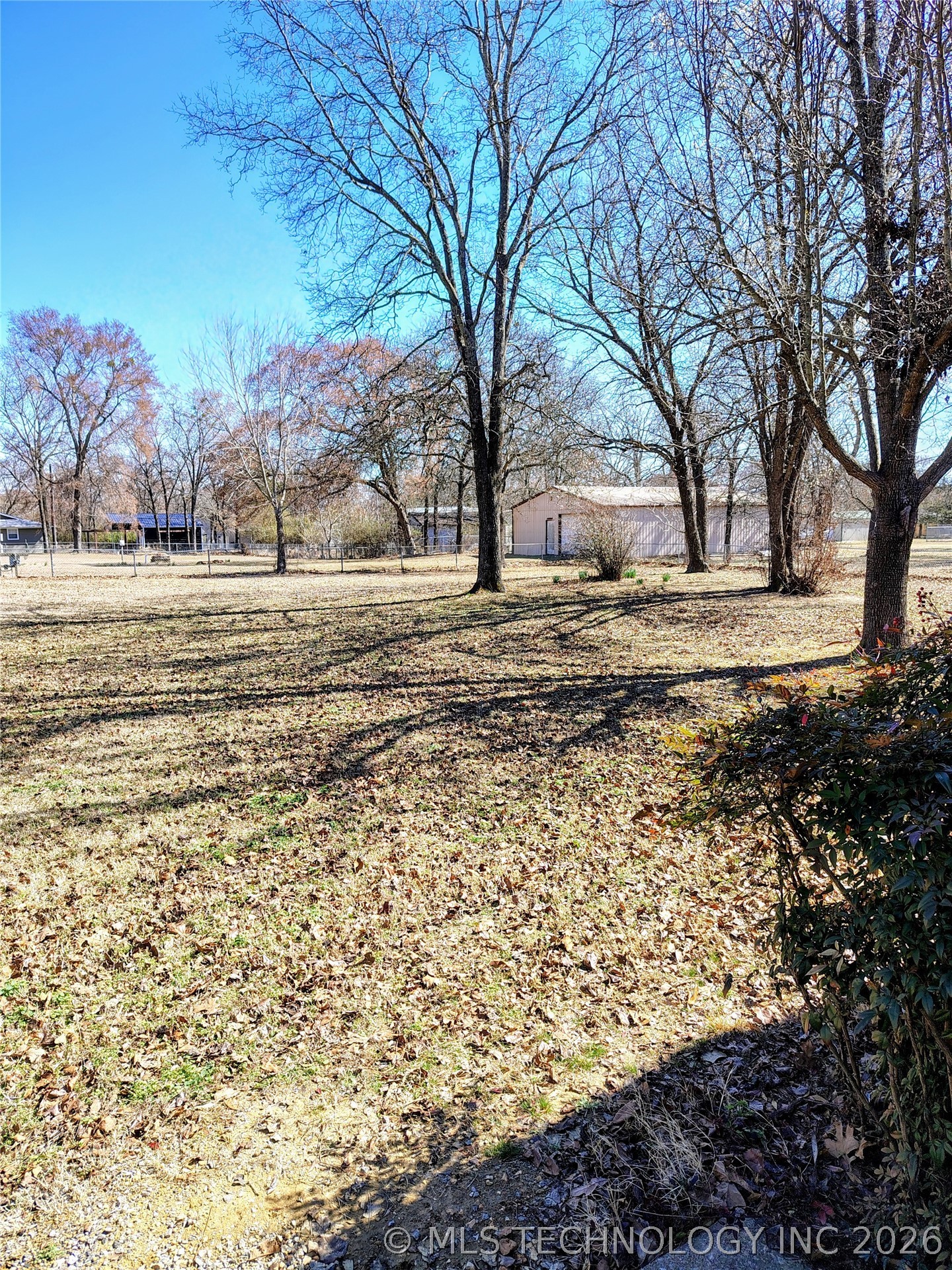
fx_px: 880
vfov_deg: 71.6
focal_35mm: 24
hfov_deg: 56.8
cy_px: 635
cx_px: 476
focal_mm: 5.56
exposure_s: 1/571
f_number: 1.8
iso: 100
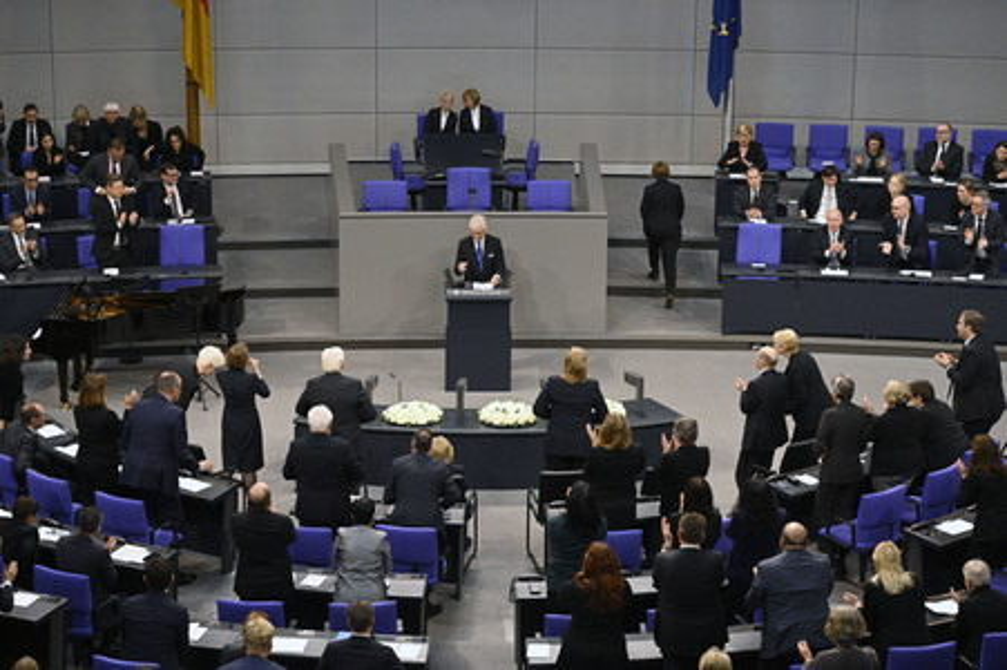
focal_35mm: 79
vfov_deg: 17.2
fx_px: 2208
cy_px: 335
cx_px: 504
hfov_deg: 25.7
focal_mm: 79
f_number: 4
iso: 6400
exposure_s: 1/400
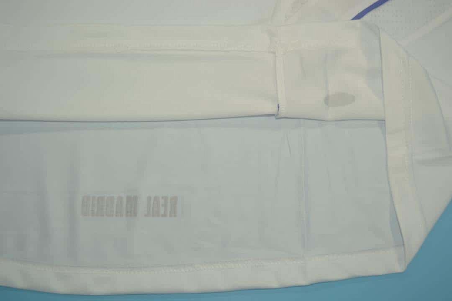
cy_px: 150
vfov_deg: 34.2
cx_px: 226
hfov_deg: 49.6
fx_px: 490
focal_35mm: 39
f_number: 4.2
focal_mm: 26
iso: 200
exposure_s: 1/200
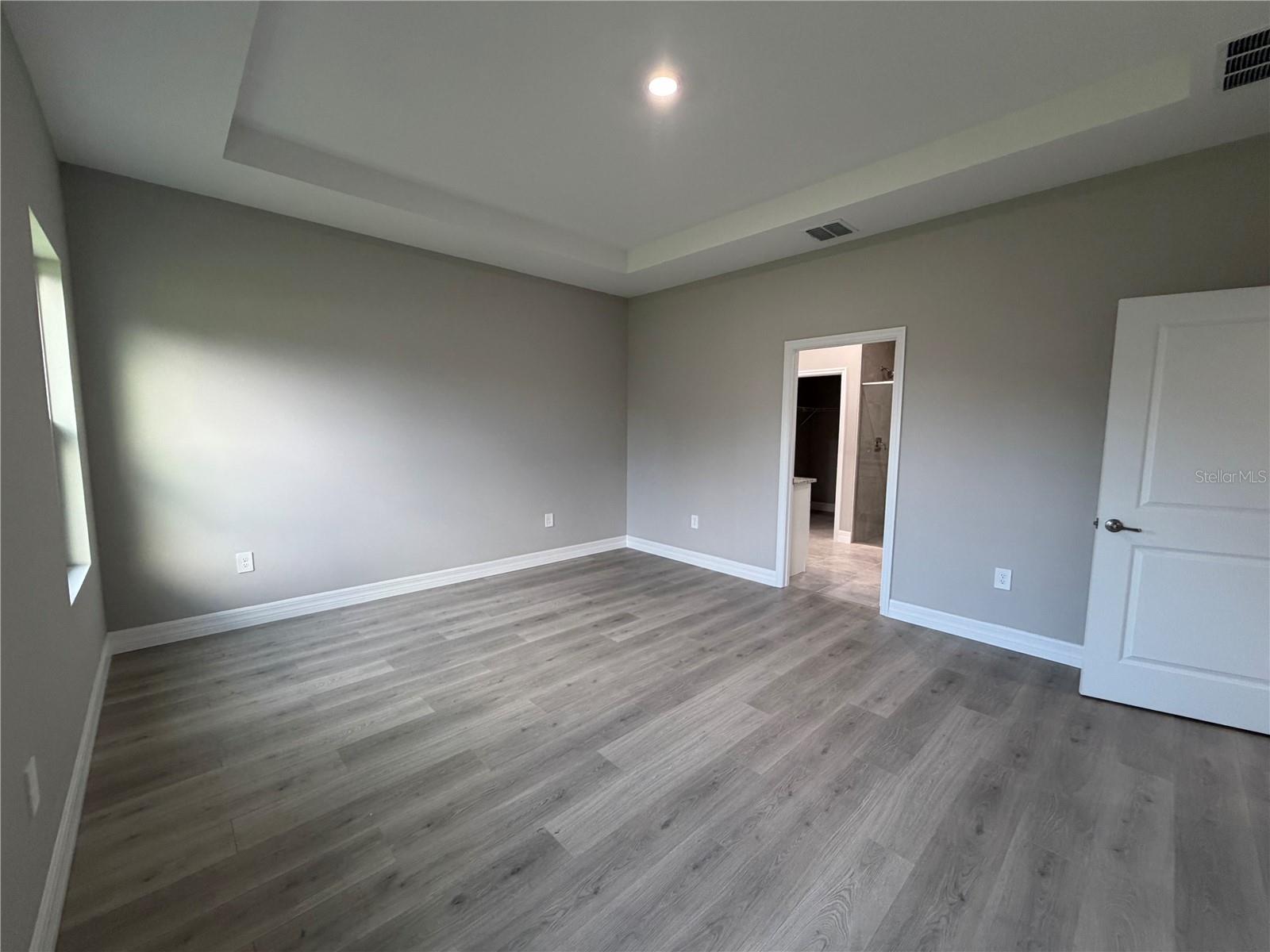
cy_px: 476
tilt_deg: -7.2
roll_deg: -1.4
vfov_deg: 85.7
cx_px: 635
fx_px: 514
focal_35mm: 14
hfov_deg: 102.1
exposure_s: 1/120
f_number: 2.2
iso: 250
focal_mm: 2.22
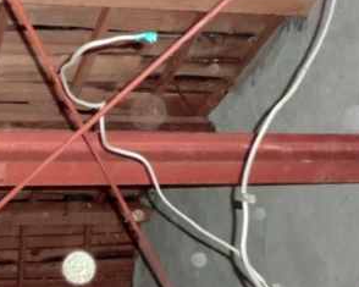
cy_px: 256
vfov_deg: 21.7
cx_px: 23
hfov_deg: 26.4
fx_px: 733
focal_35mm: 69
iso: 400
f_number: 2.8
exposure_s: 1/8
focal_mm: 4.7
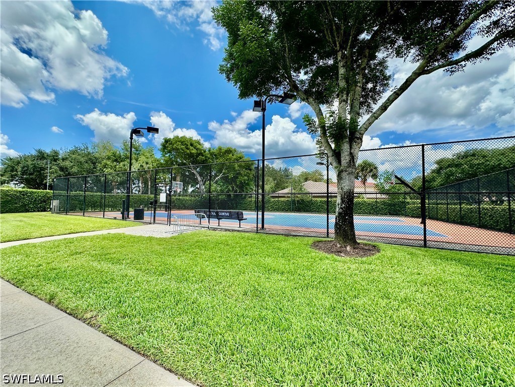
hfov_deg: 102.1
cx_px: 258
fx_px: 208
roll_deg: -1.1
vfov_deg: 85.7
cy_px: 194
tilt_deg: +2.4
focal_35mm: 14
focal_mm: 2.22
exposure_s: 1/1233
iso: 50
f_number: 2.2
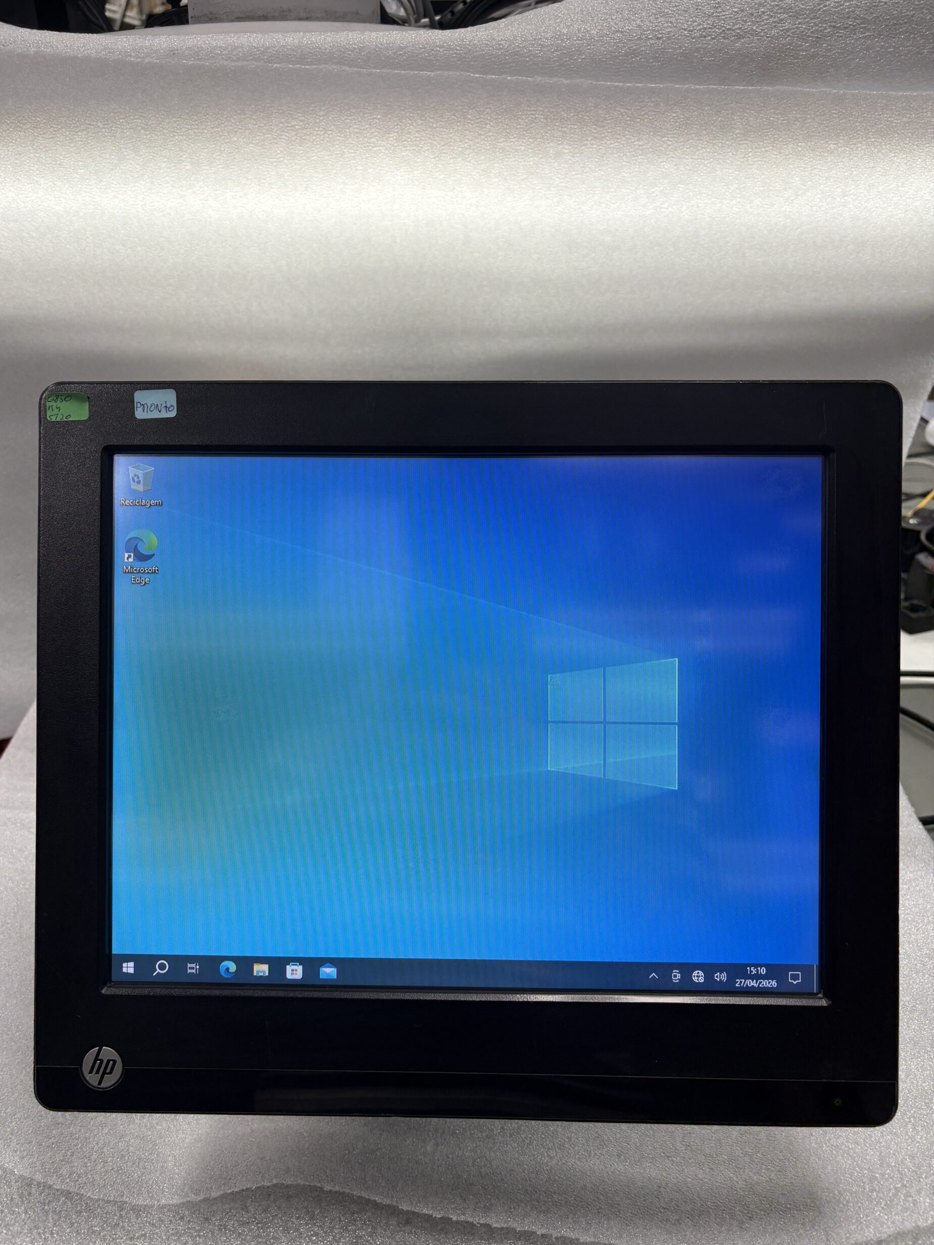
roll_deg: +0.5
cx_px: 453
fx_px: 971
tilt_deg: -26.9
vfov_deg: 65.3
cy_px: 644
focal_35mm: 27
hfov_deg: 51.4
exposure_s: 1/100
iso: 40
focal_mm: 5.96
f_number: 1.6
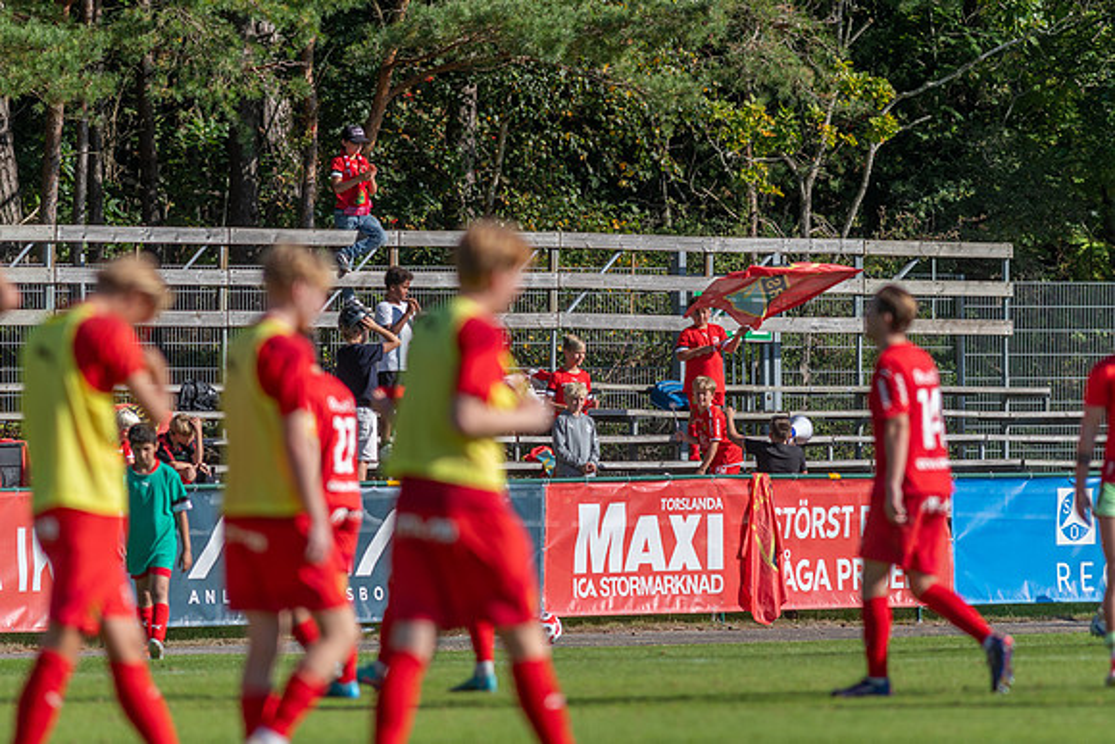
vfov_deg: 3.1
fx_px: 13940
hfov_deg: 4.6
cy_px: 372
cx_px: 558
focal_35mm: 450
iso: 110
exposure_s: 1/1600
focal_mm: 300
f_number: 3.5
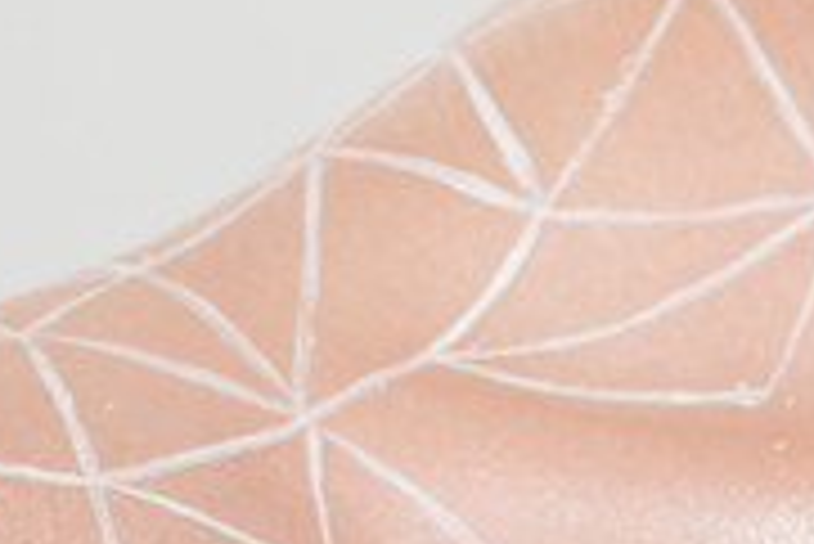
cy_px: -70
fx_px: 25005
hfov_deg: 1.9
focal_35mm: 1105
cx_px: 1534
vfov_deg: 1.2
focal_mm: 200
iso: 100
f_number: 10
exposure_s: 1/160
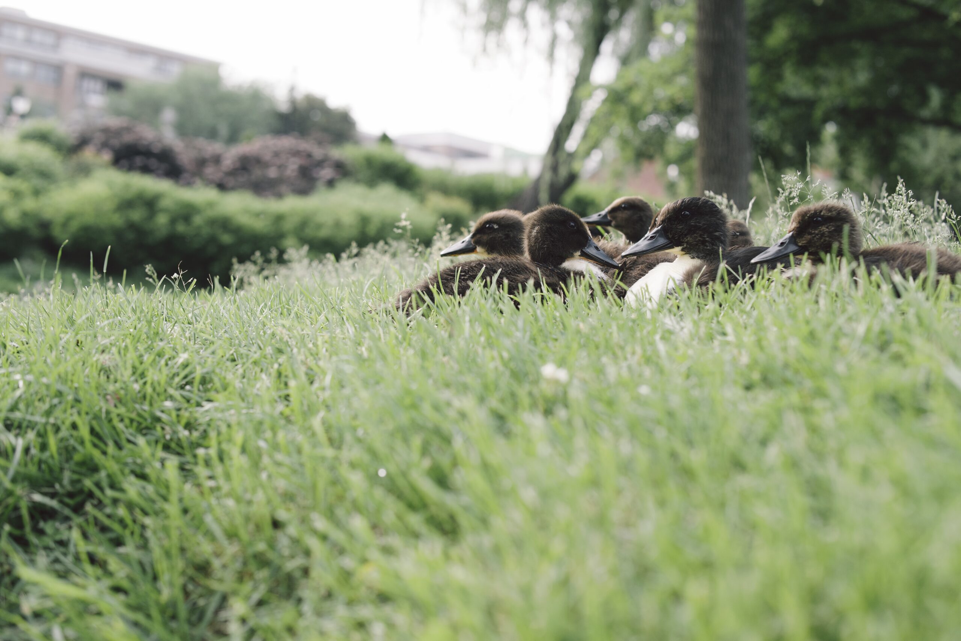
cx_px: 480
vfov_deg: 29.9
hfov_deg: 43.6
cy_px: 320
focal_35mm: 45
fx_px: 1201
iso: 100
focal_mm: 30
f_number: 3.2
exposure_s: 1/250
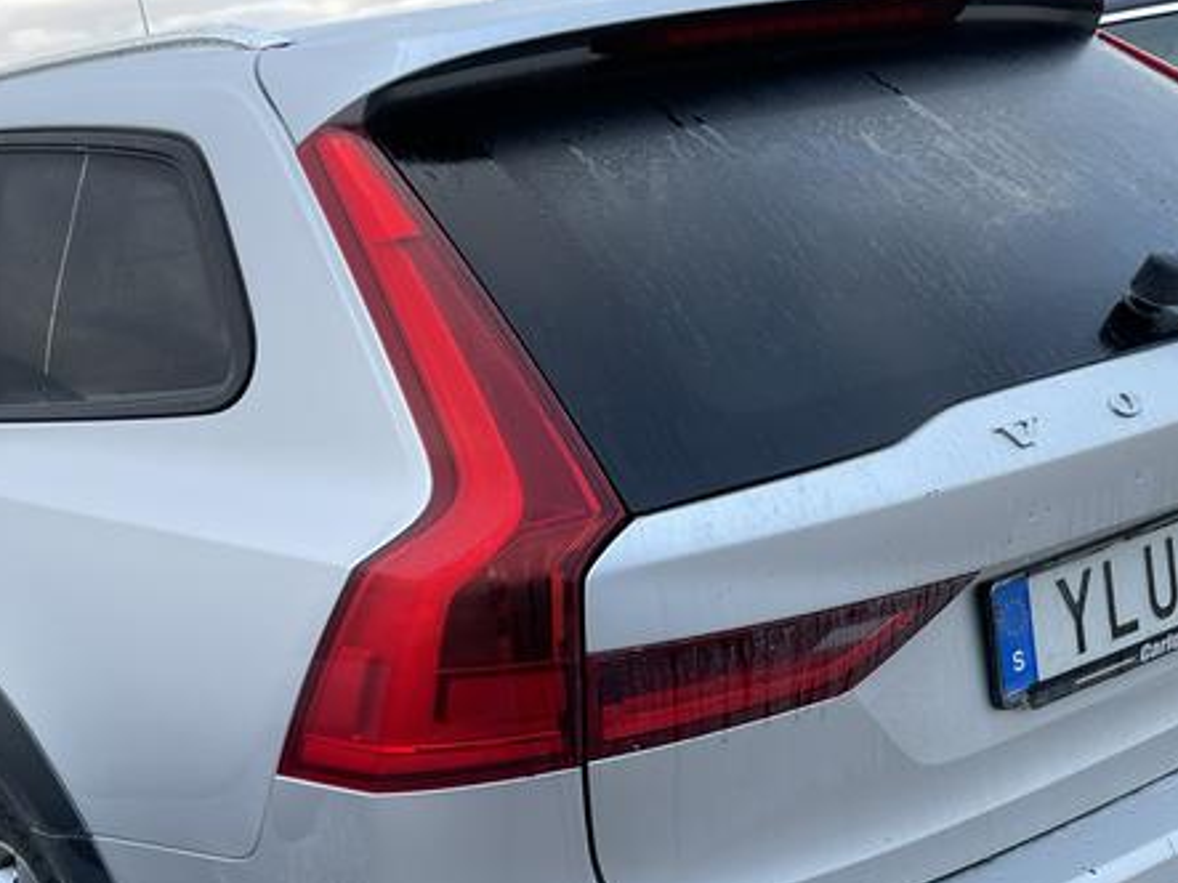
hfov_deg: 40.4
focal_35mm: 47
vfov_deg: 29.8
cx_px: 582
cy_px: 763
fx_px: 1599
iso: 50
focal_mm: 4.2
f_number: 1.6
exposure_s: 1/121
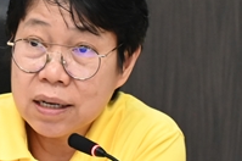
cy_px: 60
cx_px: -11
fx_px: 10107
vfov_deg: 0.9
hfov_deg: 1.4
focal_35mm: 1506
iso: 5000
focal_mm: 300
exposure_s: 1/125
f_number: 5.6
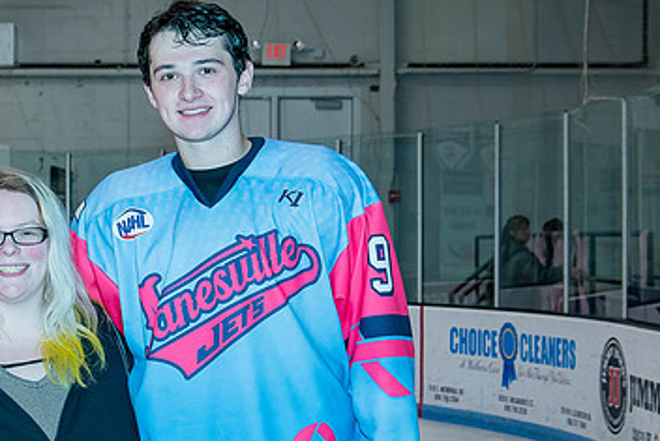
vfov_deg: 14.8
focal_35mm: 92
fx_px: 1687
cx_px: 179
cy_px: 296
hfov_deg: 22.0
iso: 400
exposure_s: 1/200
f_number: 4.5
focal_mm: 28
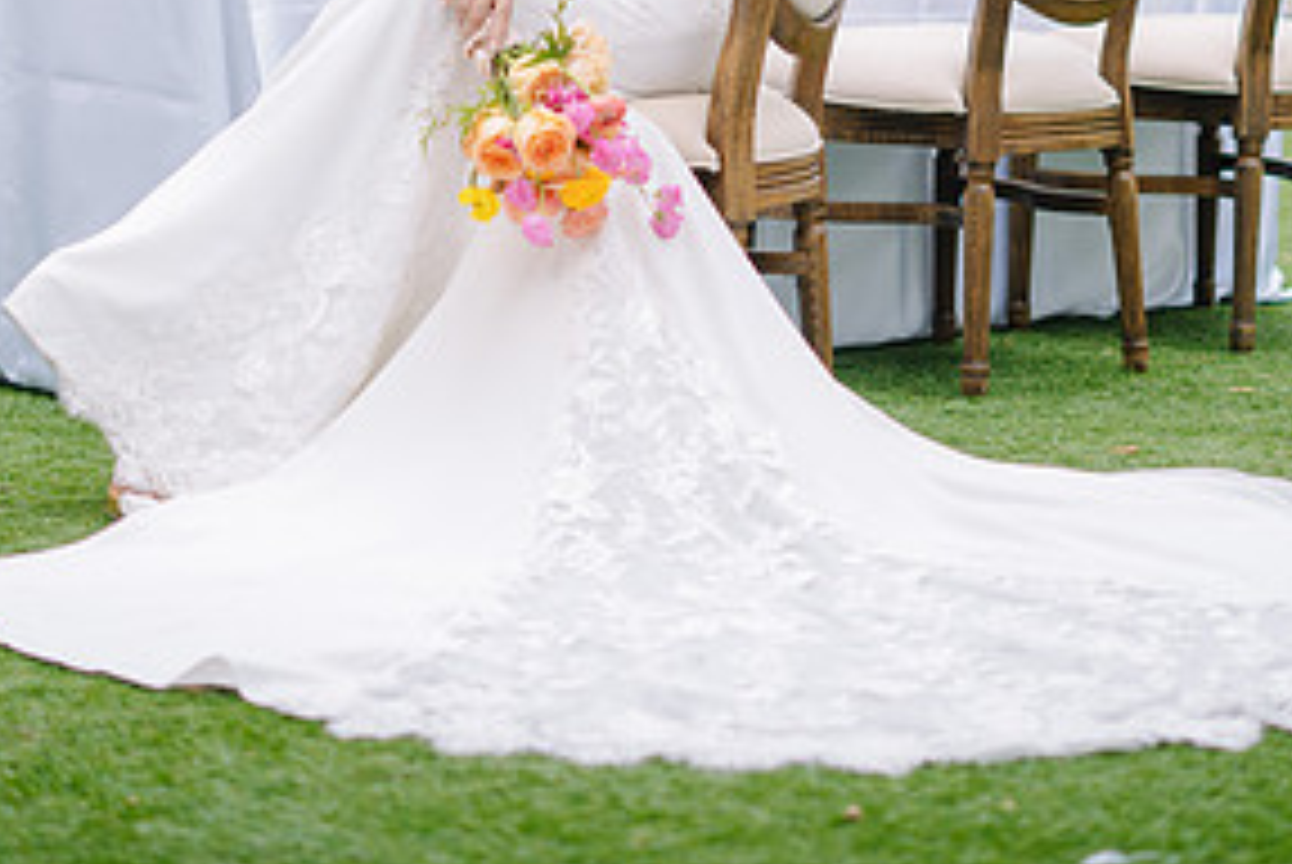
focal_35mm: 101
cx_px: 671
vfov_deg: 13.4
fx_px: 3628
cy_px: 7
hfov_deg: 20.2
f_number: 2
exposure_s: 1/160
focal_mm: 50
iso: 64
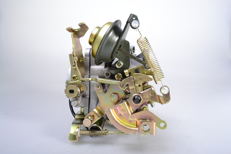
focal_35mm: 27
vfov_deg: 47.9
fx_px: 173
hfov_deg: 67.4
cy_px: 77
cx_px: 116
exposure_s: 1/60
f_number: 11
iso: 100
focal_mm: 18
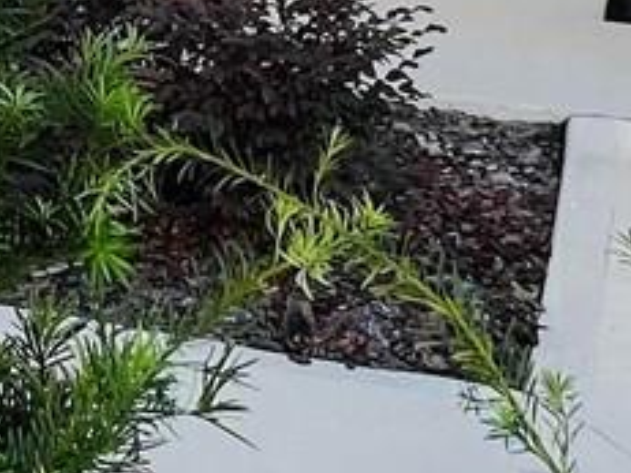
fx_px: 1640
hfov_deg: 20.2
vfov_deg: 14.6
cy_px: -355
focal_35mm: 90
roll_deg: -0.7
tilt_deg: -1.6
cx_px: -150
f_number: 1.8
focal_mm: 1.57
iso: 32
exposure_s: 1/428
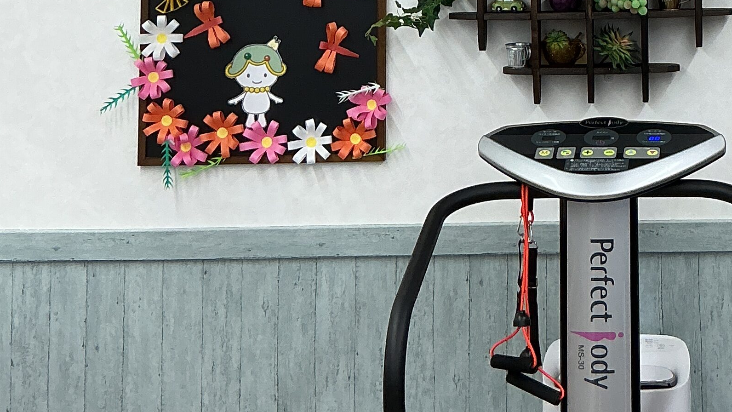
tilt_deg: +4.1
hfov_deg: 25.8
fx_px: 1553
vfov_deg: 14.2
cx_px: 642
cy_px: -190
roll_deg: +0.8
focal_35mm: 80
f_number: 1.8
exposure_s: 1/100
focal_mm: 3
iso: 40
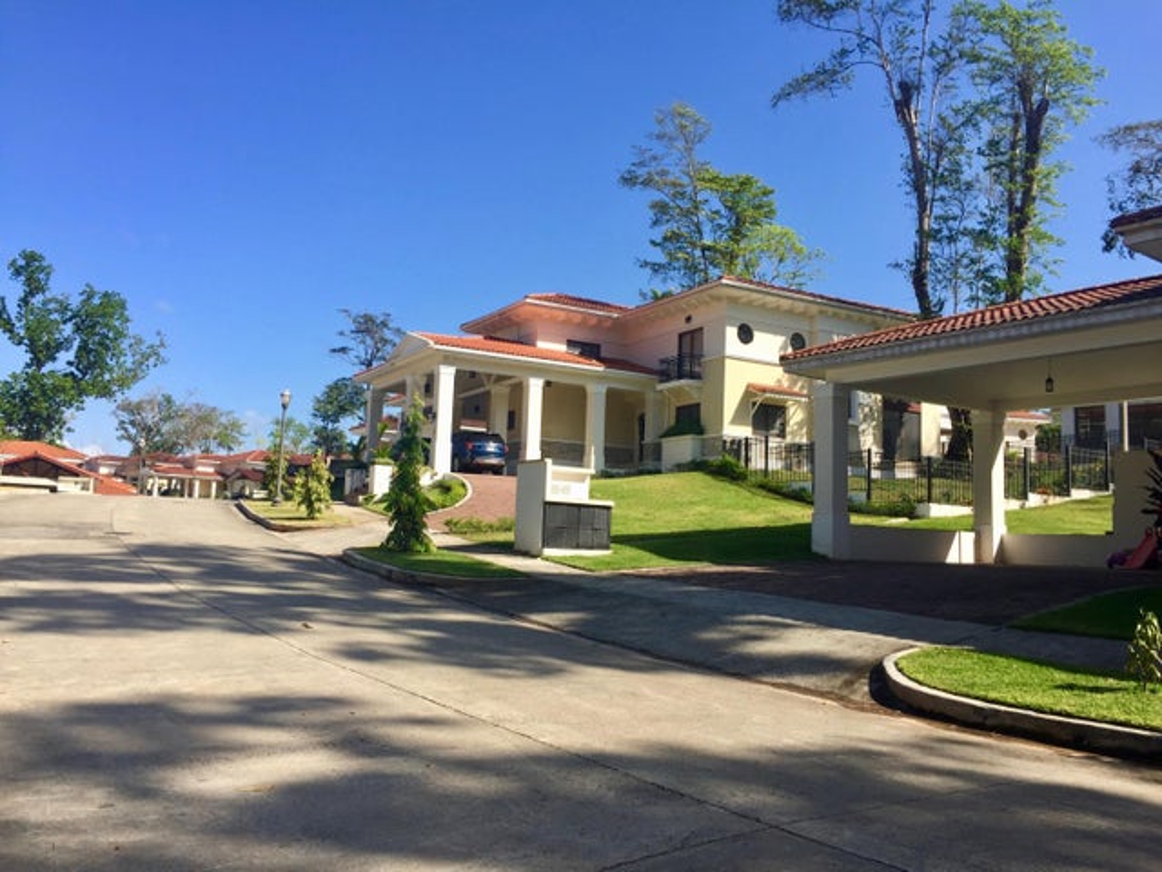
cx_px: 581
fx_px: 973
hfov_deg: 61.7
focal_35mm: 29
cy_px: 436
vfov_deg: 48.2
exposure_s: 1/1582
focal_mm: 4.15
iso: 32
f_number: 2.2
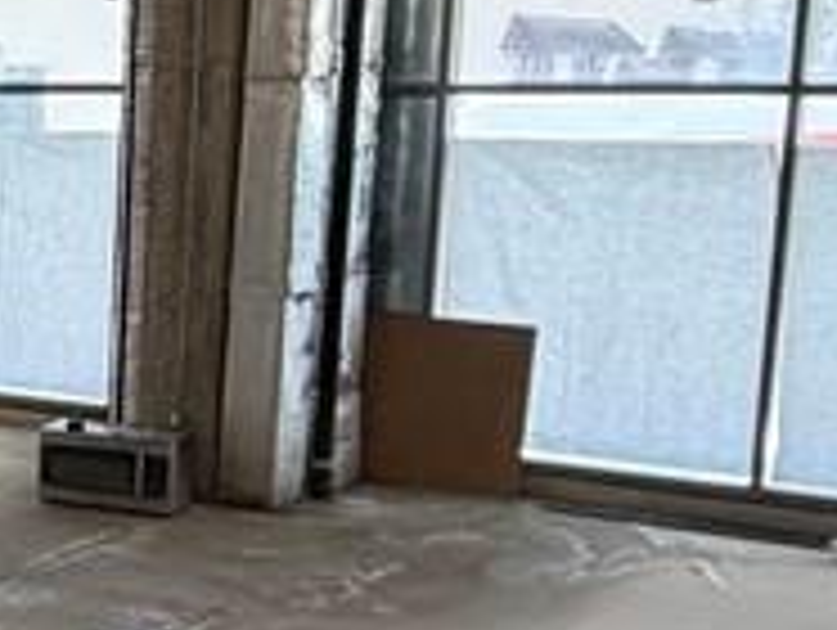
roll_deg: -0.1
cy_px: 360
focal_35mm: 77
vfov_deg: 19.2
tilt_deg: -7.1
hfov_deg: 21.1
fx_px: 1864
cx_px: -441
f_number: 2.2
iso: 160
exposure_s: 1/121
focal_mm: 2.22
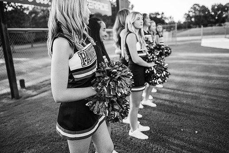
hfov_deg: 67.4
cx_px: 118
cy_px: 72
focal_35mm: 27
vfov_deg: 47.9
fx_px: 172
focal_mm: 24
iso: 125
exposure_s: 1/500
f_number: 2
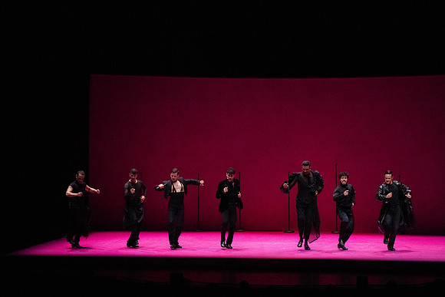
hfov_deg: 15.2
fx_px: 1669
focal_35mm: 135
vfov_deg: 10.2
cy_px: 148
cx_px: 222
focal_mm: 135
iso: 25600
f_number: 10
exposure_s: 1/400
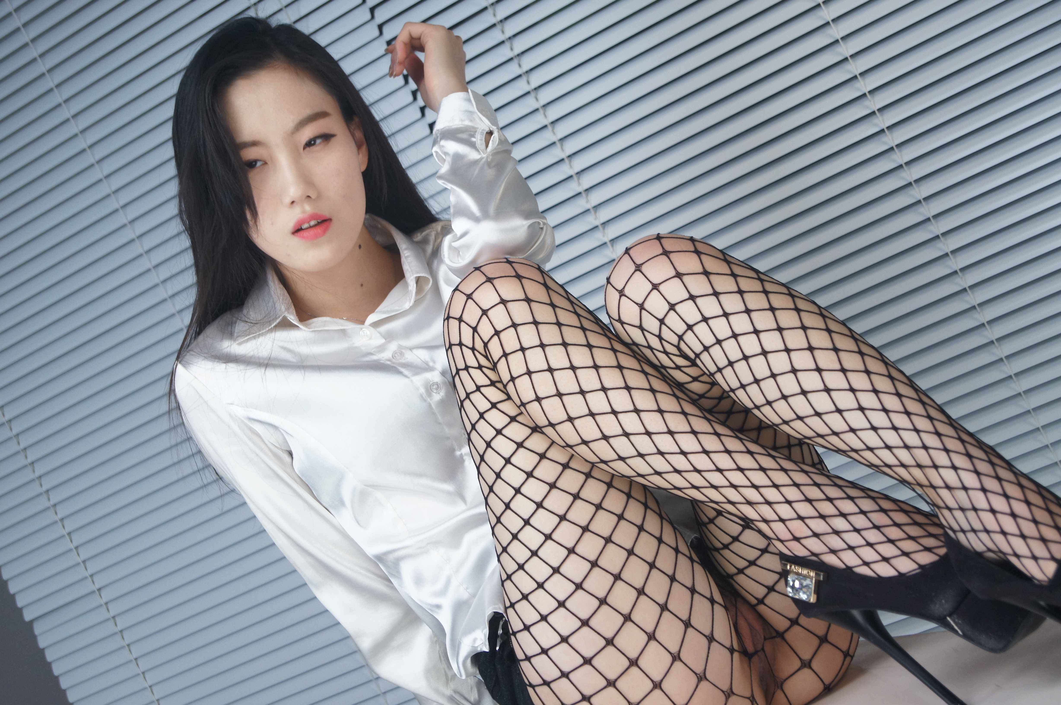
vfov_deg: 18.1
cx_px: 530
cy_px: 352
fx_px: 2208
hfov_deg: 27.0
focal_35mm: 75
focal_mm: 50
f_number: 5.6
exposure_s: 1/160
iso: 800
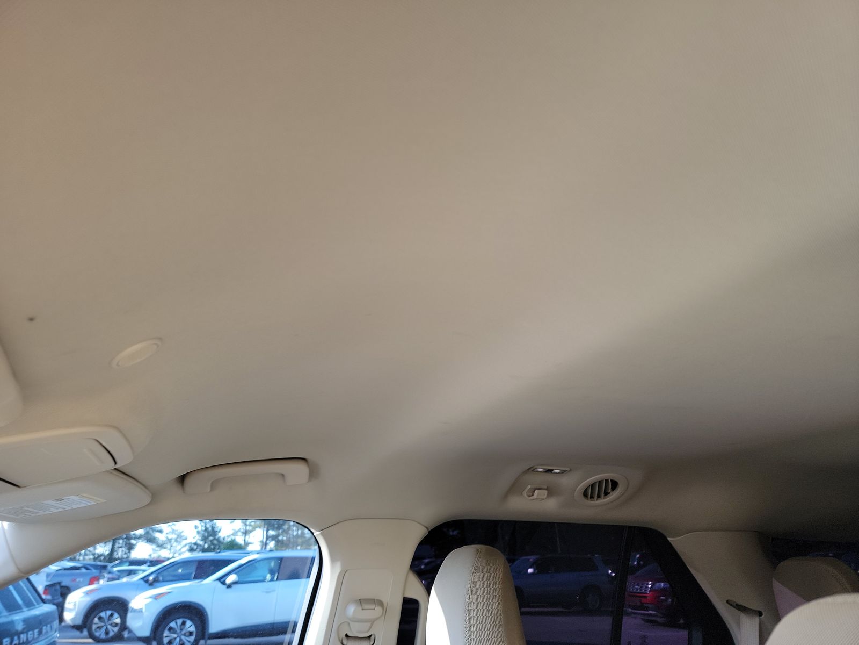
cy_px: 322
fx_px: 596
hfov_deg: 71.6
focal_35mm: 24
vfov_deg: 56.8
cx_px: 430
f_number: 1.8
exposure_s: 1/59
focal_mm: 6.7
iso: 62
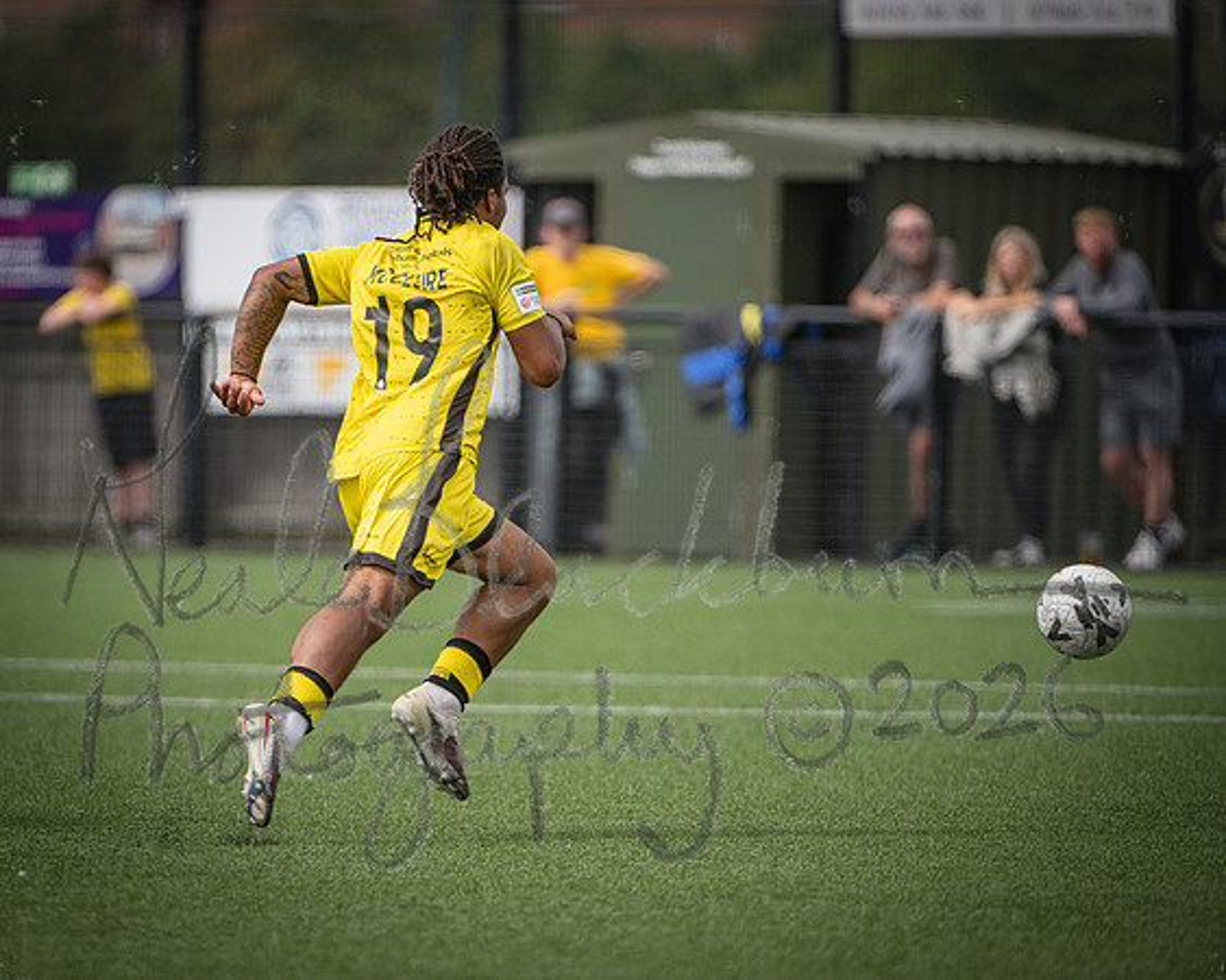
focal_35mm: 424
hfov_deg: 4.6
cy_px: 499
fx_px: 15391
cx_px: 464
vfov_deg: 3.6
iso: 400
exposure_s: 1/2500
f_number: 4
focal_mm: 350
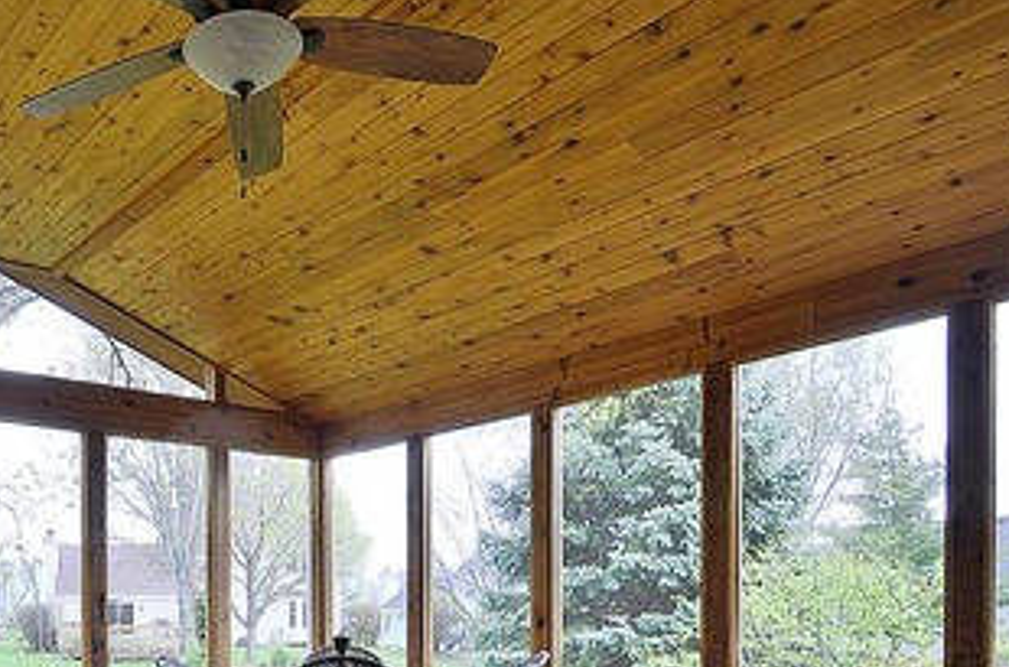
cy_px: 628
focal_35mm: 31
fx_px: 867
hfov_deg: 55.1
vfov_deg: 38.5
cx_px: 169
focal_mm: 10
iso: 200
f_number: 8
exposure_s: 1/25
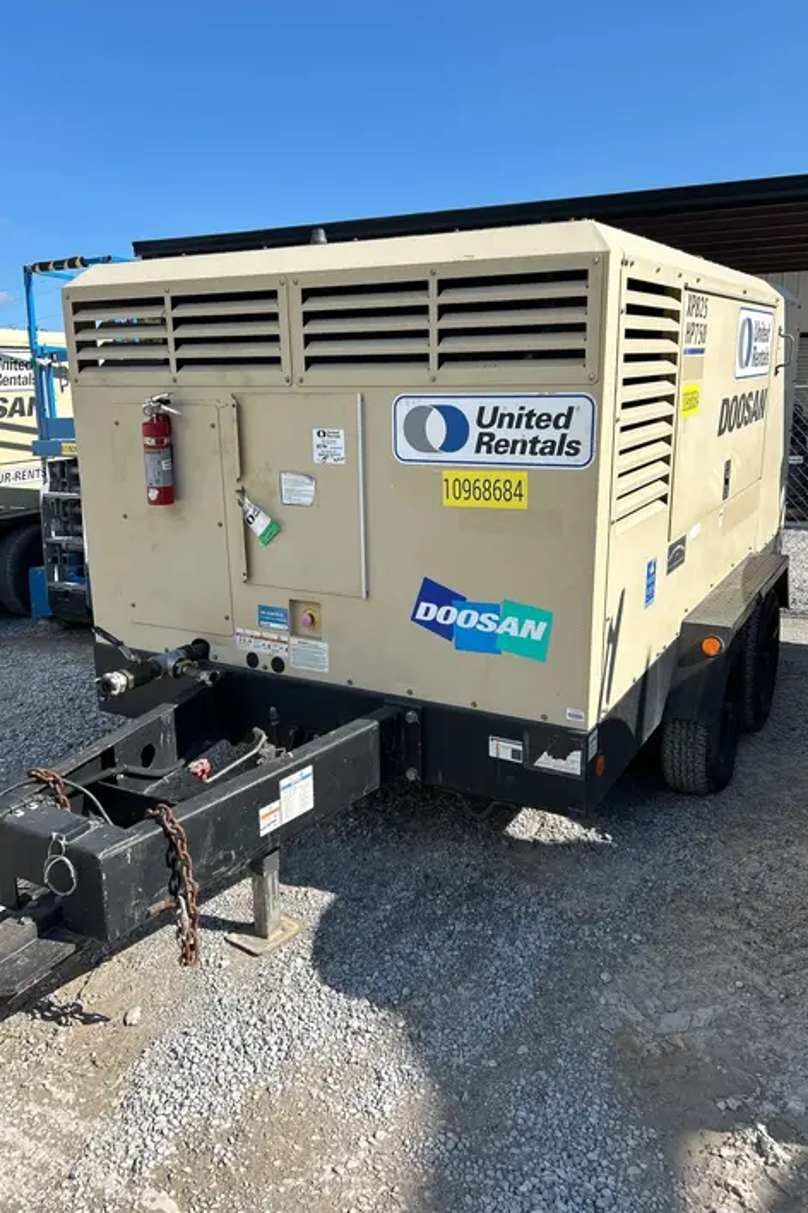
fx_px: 943
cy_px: 602
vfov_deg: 65.5
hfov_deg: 46.4
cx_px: 395
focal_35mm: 28
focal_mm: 5.7
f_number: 1.5
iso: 50
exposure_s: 1/3257
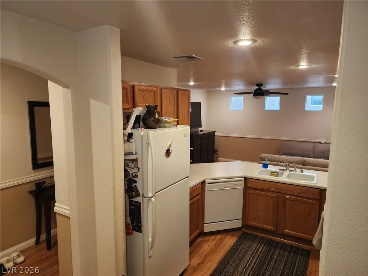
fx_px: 245
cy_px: 138
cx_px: 184
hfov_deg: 73.9
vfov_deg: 58.9
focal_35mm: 23
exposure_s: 1/120
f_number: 1.8
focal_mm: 6.4
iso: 400
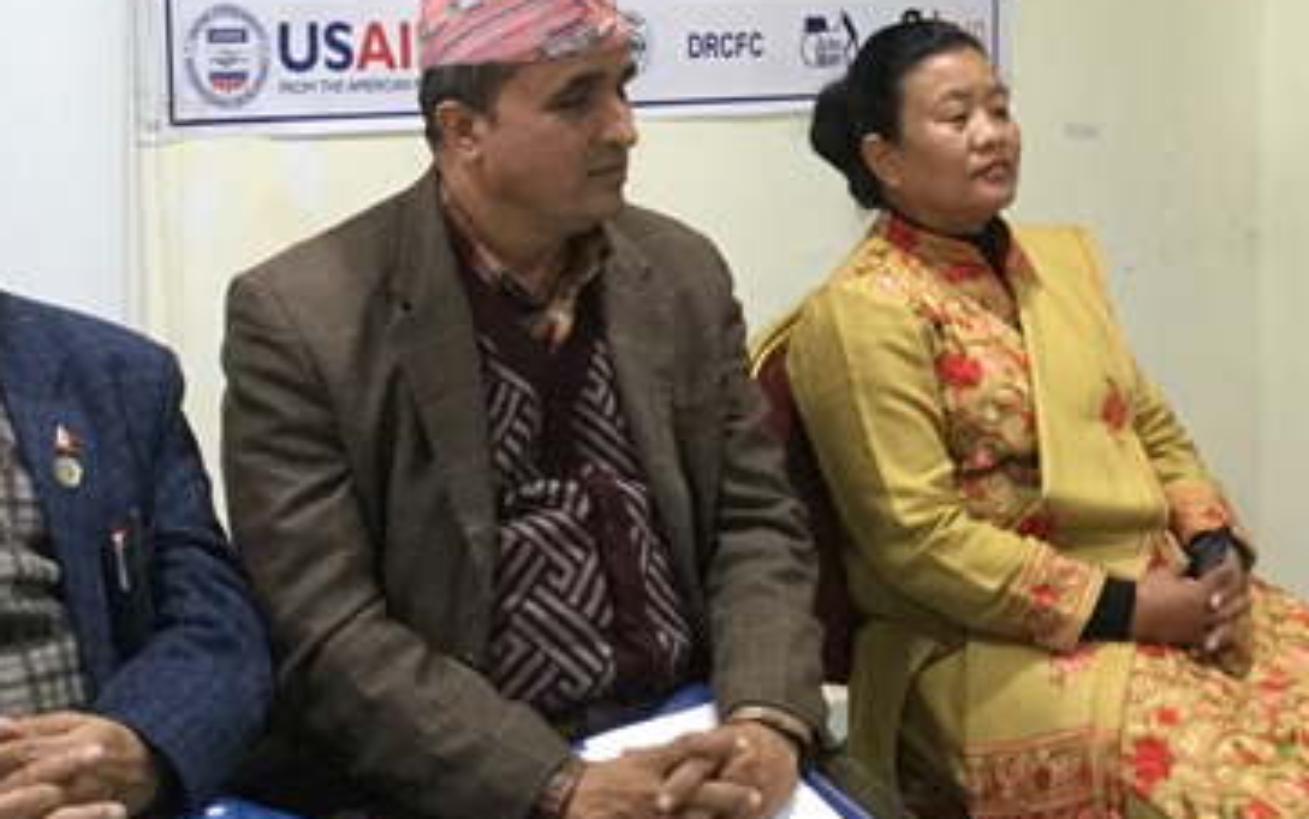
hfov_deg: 34.8
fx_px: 2069
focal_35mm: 58
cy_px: 152
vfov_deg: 22.1
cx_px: 847
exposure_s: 1/33
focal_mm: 3.3
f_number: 2.4
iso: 200
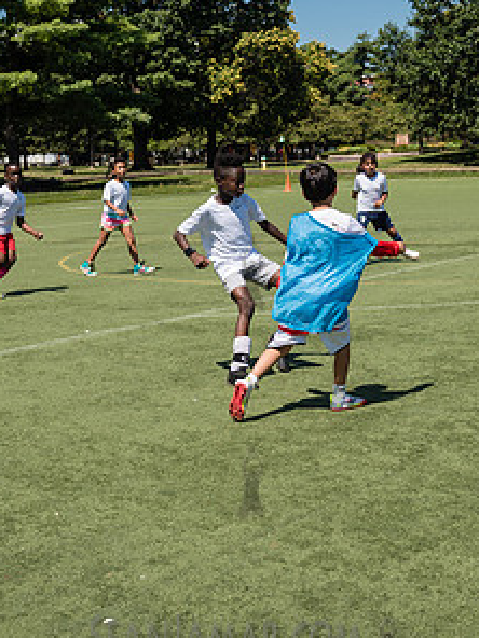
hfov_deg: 22.3
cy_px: 273
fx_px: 1218
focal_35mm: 66
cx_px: 250
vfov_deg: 29.4
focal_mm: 35
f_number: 4
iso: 200
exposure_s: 1/1600
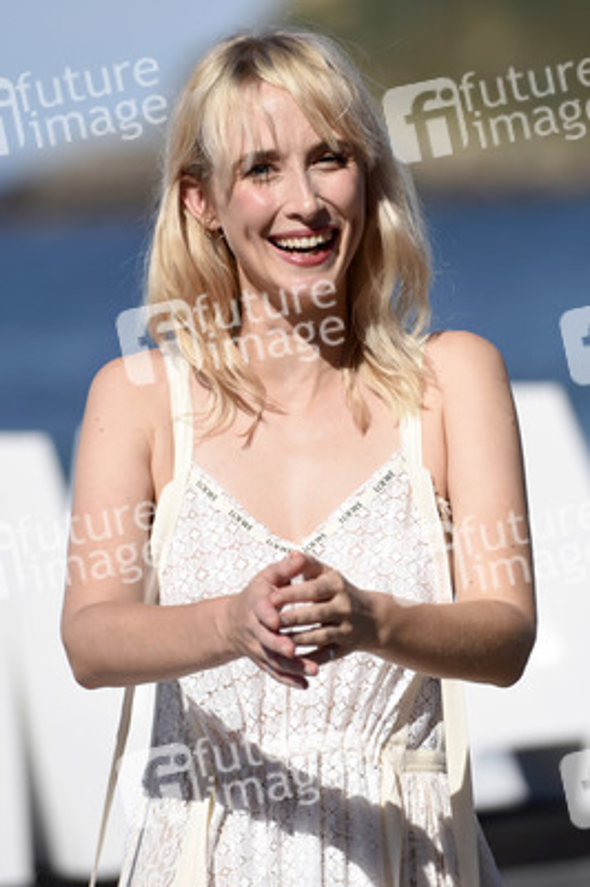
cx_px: 295
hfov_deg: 4.6
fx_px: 7387
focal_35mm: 300
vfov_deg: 6.9
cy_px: 444
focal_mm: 200
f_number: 4
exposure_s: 1/4000
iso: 200
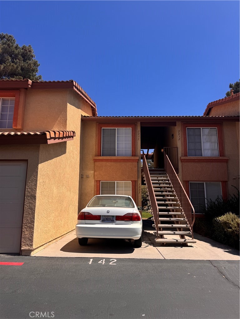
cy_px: 160
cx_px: 120
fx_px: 222
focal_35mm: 24
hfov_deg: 56.8
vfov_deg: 71.6
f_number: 1.78
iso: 80
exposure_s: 1/4608
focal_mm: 6.76
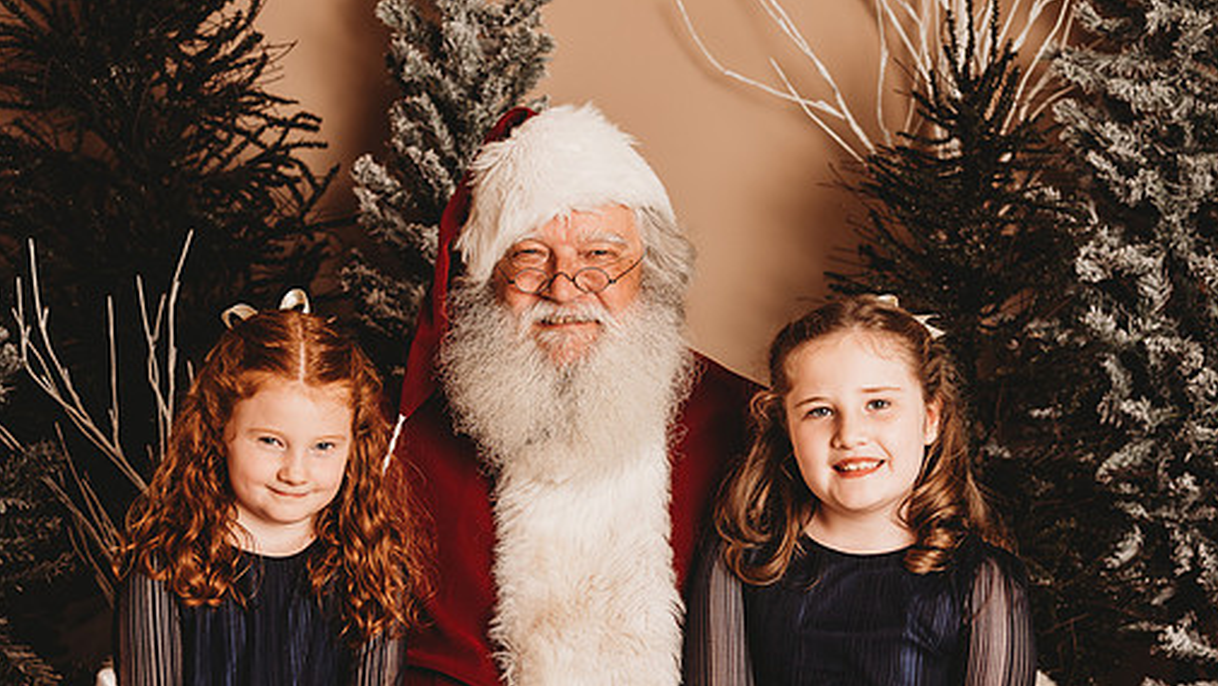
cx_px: 578
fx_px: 1938
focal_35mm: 60
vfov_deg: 20.1
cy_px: 406
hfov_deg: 34.9
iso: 100
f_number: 4
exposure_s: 1/160
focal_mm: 50
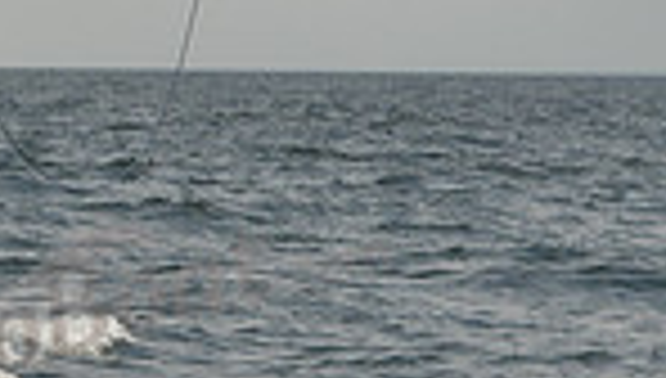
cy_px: 146
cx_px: -472
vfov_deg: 3.5
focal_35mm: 352
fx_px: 6230
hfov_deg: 6.0
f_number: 8
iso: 400
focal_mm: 86
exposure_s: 1/800
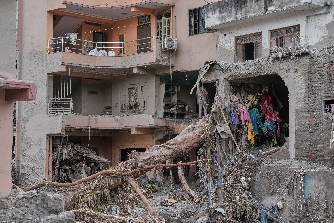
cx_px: 167
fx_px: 779
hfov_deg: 24.2
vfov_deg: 16.3
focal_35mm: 84
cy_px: 112
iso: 125
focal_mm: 84
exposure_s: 1/640
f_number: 3.2
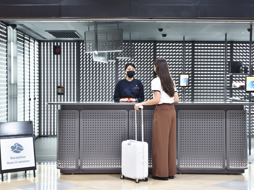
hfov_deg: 31.7
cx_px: 133
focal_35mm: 61
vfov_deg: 24.0
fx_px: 448
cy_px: 95
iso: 400
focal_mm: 56
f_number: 6.3
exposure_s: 1/6
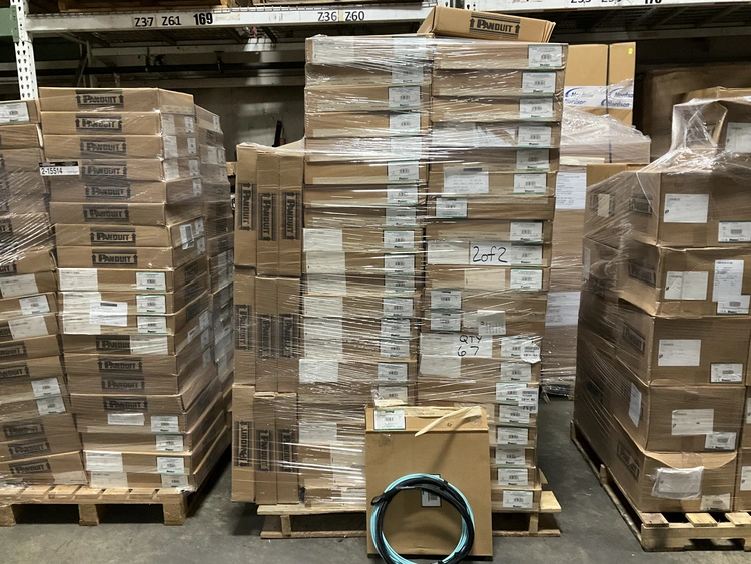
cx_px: 376
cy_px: 282
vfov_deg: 48.3
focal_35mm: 29
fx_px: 629
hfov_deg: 61.6
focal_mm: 3
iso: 320
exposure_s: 1/40
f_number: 1.8
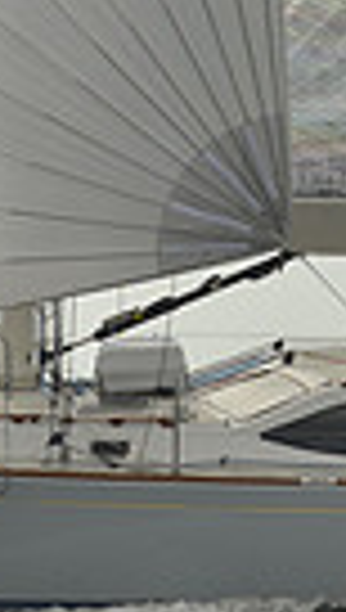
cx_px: 121
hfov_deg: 3.9
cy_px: -74
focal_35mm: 312
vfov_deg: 6.9
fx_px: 5064
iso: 200
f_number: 6.3
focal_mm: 70
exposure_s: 1/640
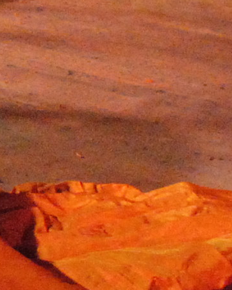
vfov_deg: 8.0
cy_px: 85
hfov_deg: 5.9
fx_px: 2070
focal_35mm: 241
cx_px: -501
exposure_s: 1/60
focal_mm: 20
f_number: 6.3
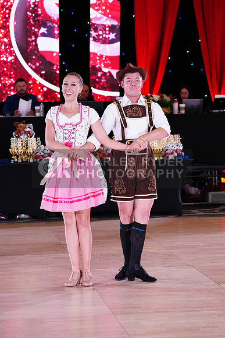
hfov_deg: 13.0
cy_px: 169
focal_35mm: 105
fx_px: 984
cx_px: 112
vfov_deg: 19.5
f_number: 4
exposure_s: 1/250
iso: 2500
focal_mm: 105
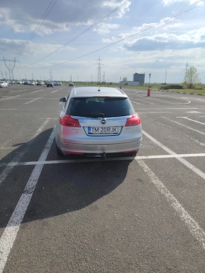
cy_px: 136
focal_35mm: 24
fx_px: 190
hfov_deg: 56.8
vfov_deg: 71.6
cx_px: 102
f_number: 1.75
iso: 100
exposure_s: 1/1800
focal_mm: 5.25
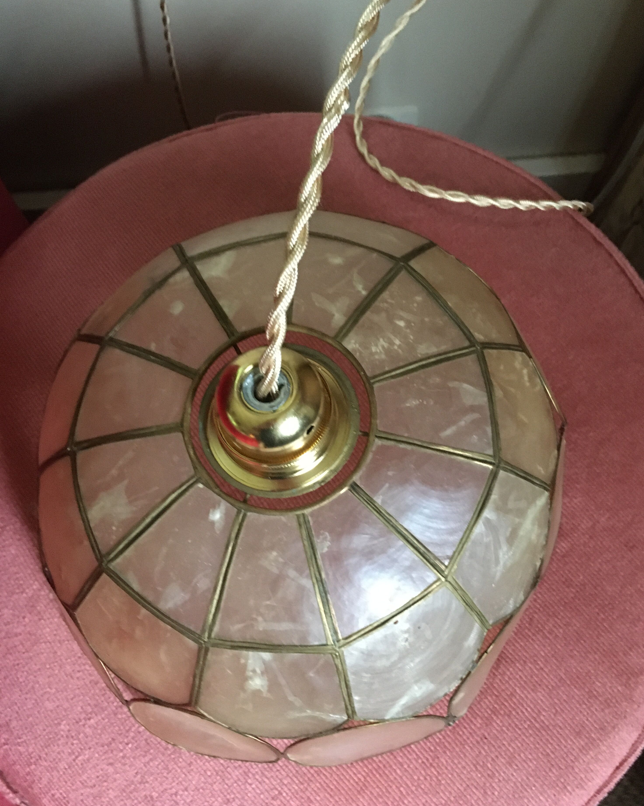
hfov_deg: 47.1
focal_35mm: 31
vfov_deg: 57.2
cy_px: 396
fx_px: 739
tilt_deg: -69.9
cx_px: 327
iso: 320
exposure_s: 1/17
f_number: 2.2
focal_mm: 4.15
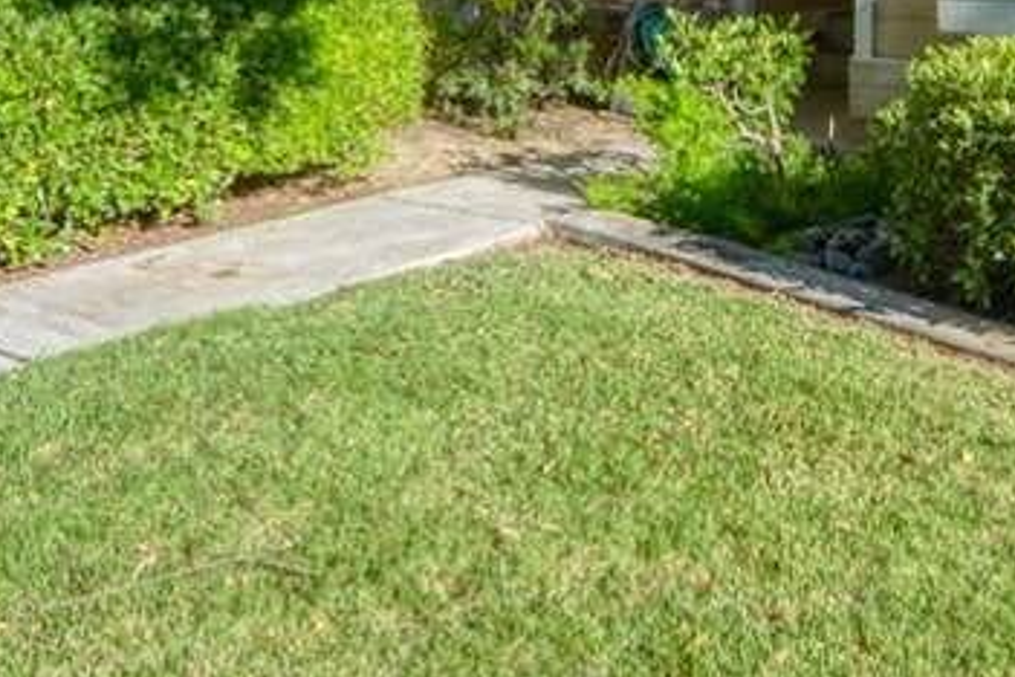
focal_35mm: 51
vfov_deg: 24.2
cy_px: -120
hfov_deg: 37.4
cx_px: 818
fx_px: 1438
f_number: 10
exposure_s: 1/320
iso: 400
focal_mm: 14
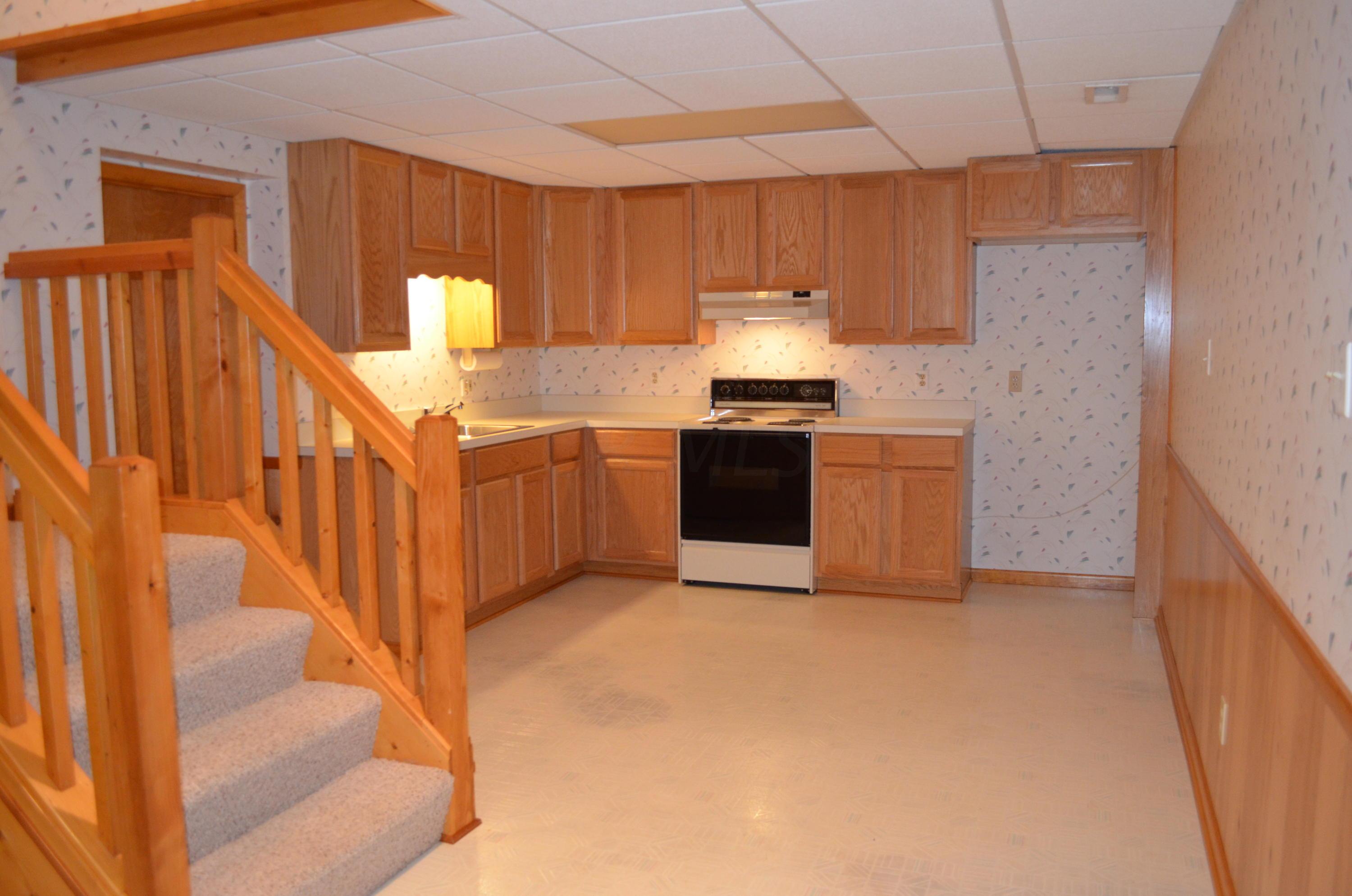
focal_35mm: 27
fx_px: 1012
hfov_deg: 67.5
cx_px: 676
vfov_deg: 47.7
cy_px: 448
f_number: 3.5
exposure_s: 1/60
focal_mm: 18
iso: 1250
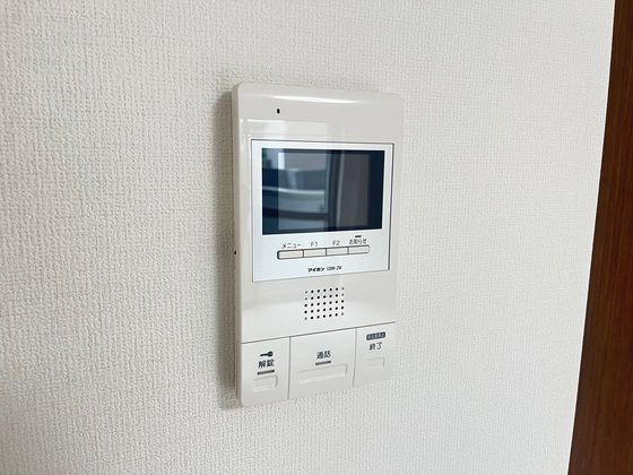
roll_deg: +0.0
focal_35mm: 26
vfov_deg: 53.1
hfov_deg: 67.3
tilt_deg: -9.1
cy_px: 238
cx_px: 316
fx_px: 475
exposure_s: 1/95
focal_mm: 5.1
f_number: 1.6
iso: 125
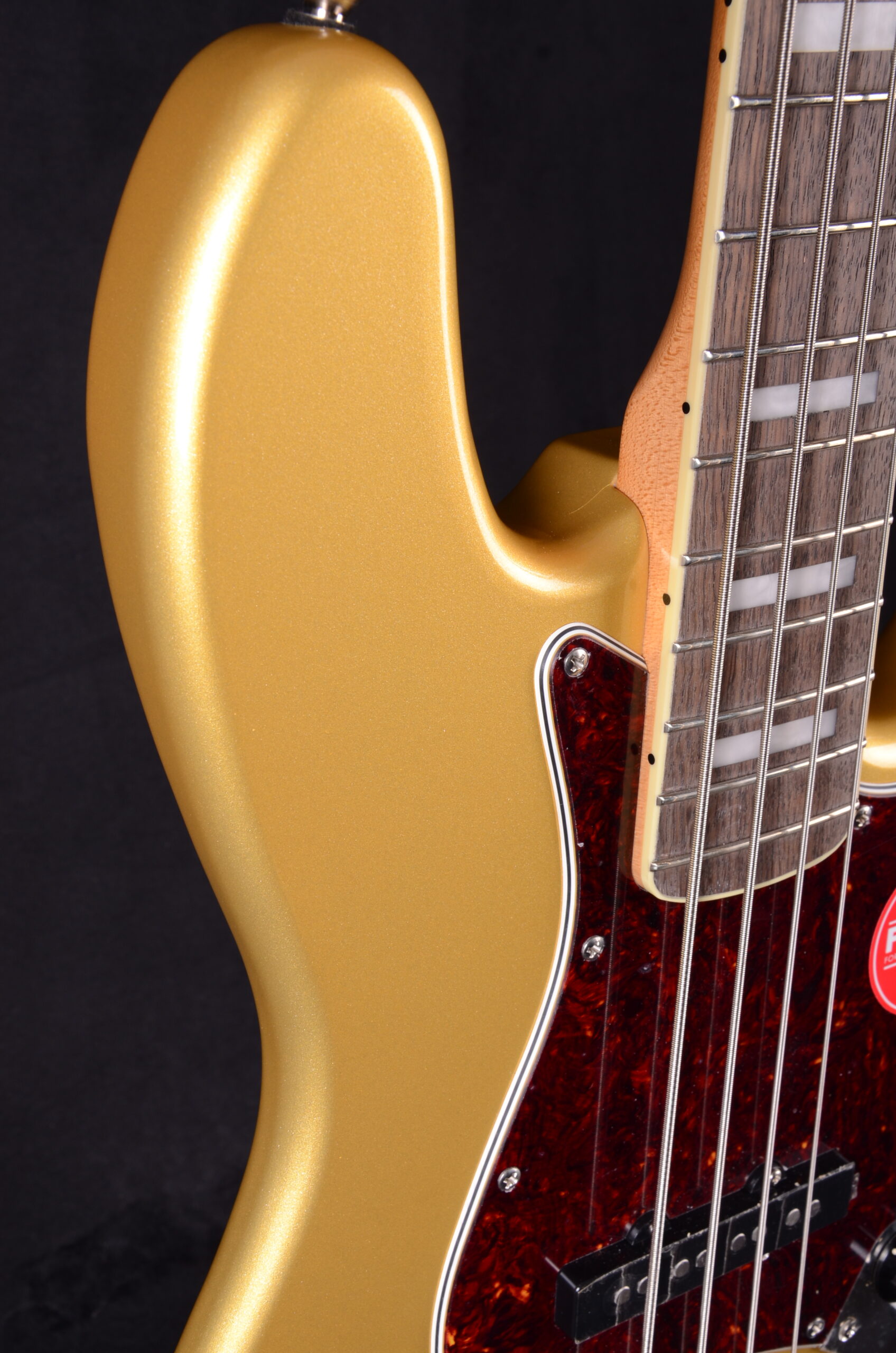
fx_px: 1912
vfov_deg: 39.0
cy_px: 676
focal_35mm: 51
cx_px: 448
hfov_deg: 26.4
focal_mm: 34
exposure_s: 1/200
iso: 200
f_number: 13
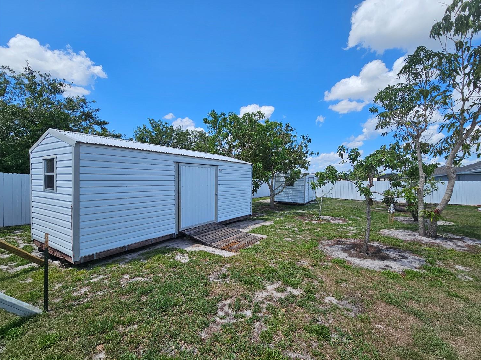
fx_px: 195
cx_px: 257
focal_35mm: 14
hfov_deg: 101.9
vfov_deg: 85.6
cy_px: 184
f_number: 2.2
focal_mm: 2.2
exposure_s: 1/2782
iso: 50
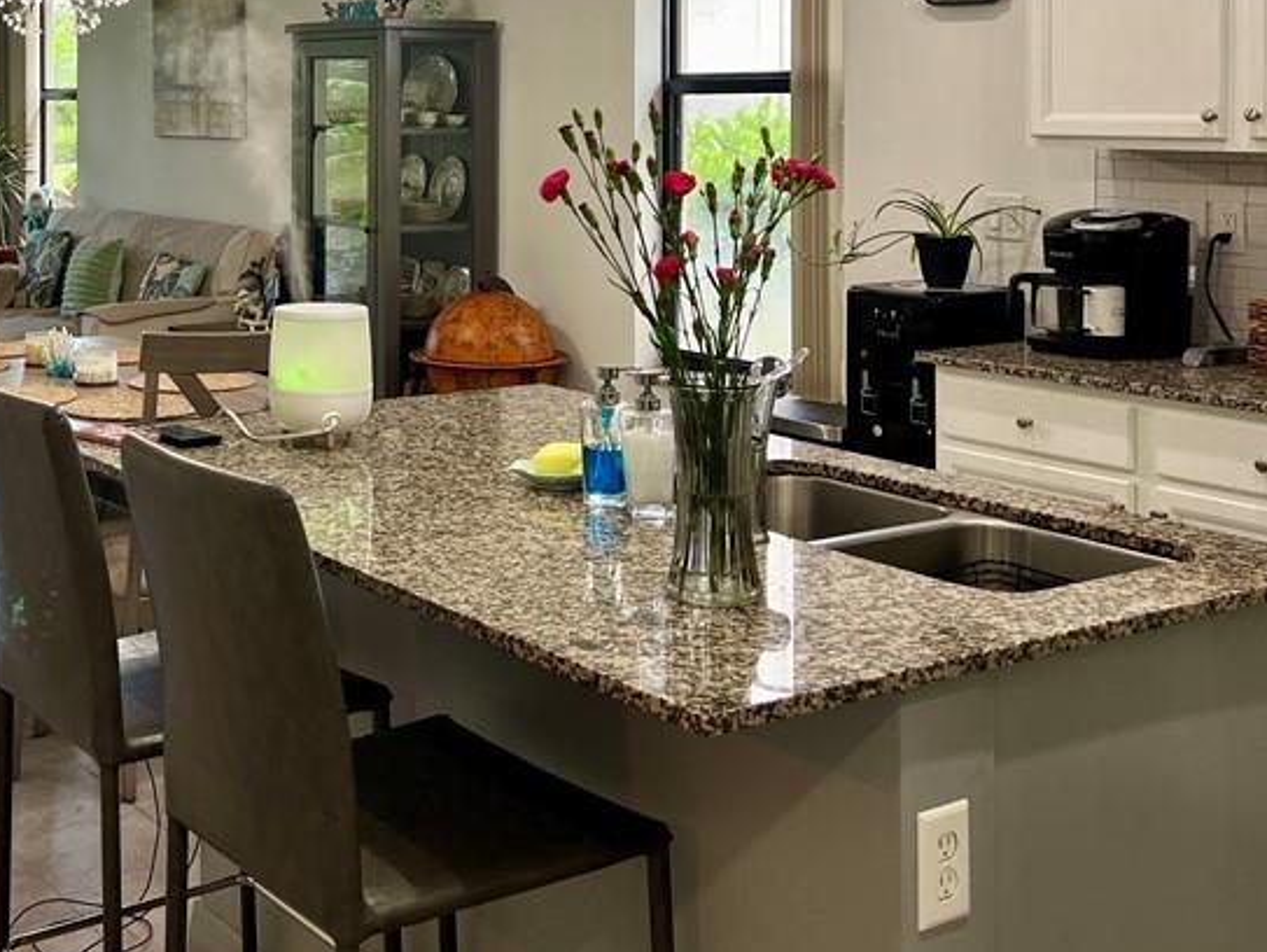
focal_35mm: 49
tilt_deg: -0.9
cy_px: 121
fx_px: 1795
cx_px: 378
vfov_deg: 28.7
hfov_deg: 38.2
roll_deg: +0.2
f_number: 1.5
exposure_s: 1/120
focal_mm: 5.7
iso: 125
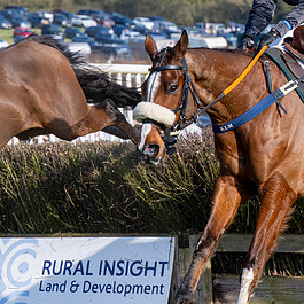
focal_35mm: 229
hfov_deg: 7.6
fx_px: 2275
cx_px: -78
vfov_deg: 7.6
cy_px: 110
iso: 200
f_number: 4
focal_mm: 70
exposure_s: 1/2000
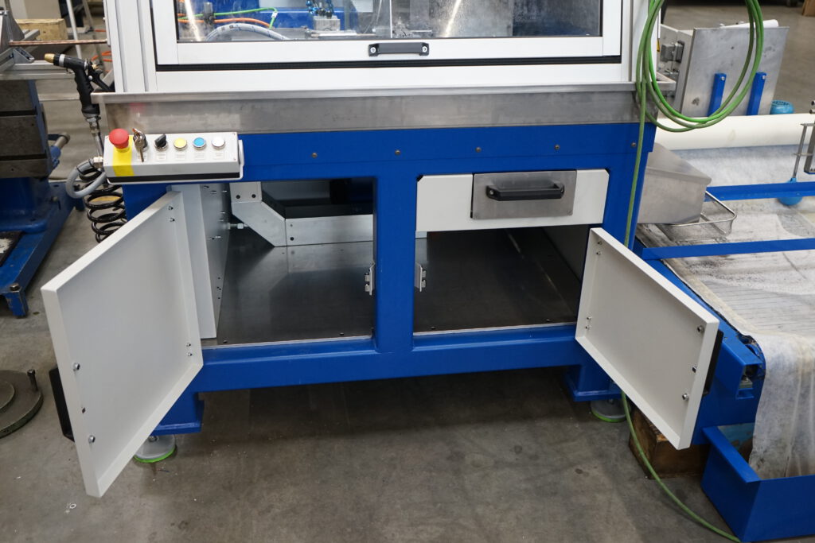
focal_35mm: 33
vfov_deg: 40.0
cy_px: 272
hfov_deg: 57.2
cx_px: 408
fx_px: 747
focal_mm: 33
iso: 1600
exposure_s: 1/160
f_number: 4
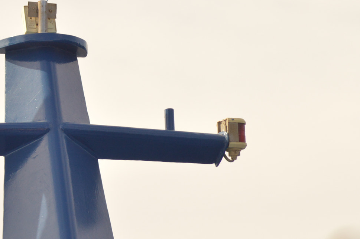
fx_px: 4276
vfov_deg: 3.2
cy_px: 49
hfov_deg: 4.8
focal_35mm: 428
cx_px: -15
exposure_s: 1/1000
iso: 400
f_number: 6.3
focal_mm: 135
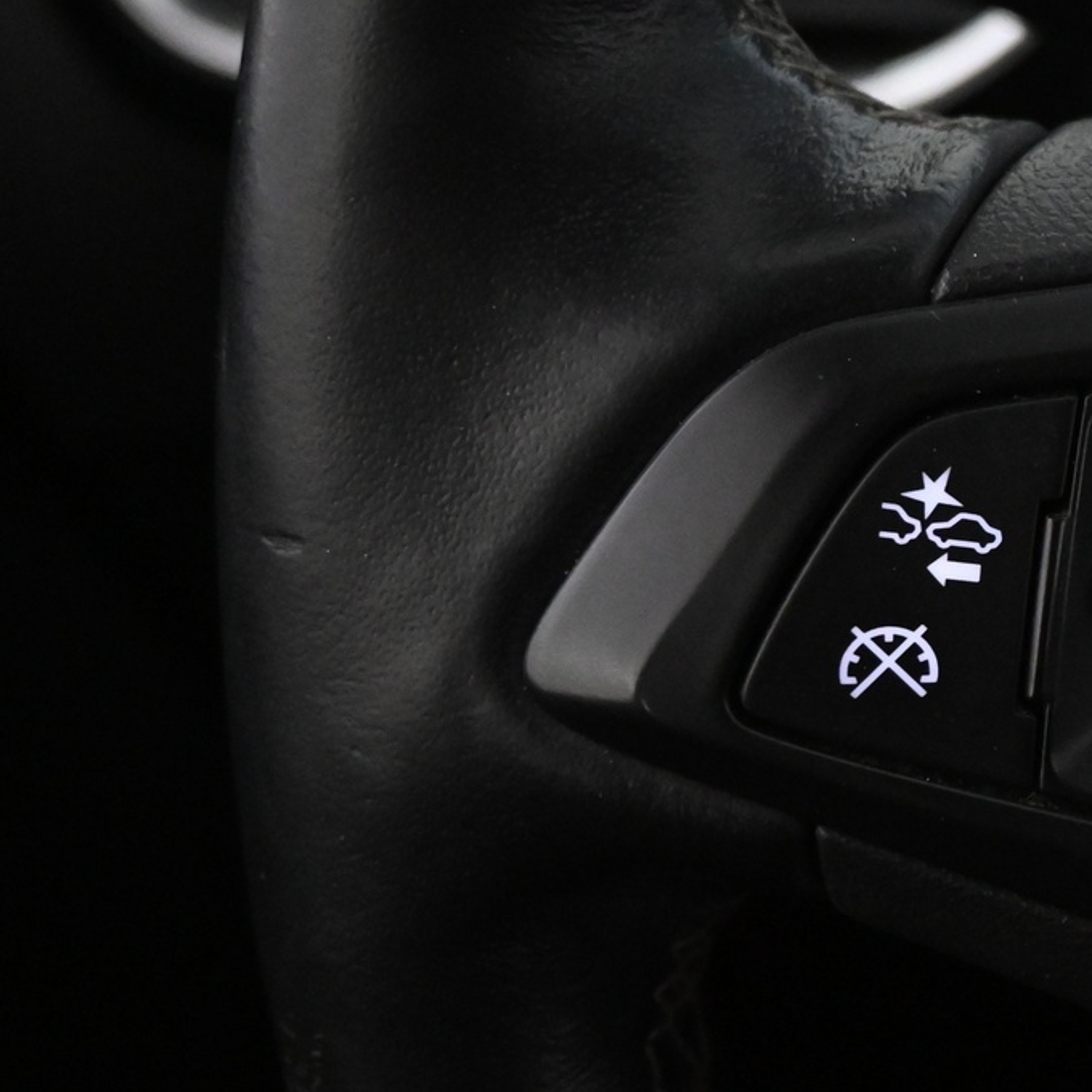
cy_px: 564
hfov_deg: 20.9
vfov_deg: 21.9
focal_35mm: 79
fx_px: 2820
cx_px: 1193
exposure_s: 1/40
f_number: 4.5
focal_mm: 26
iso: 5000
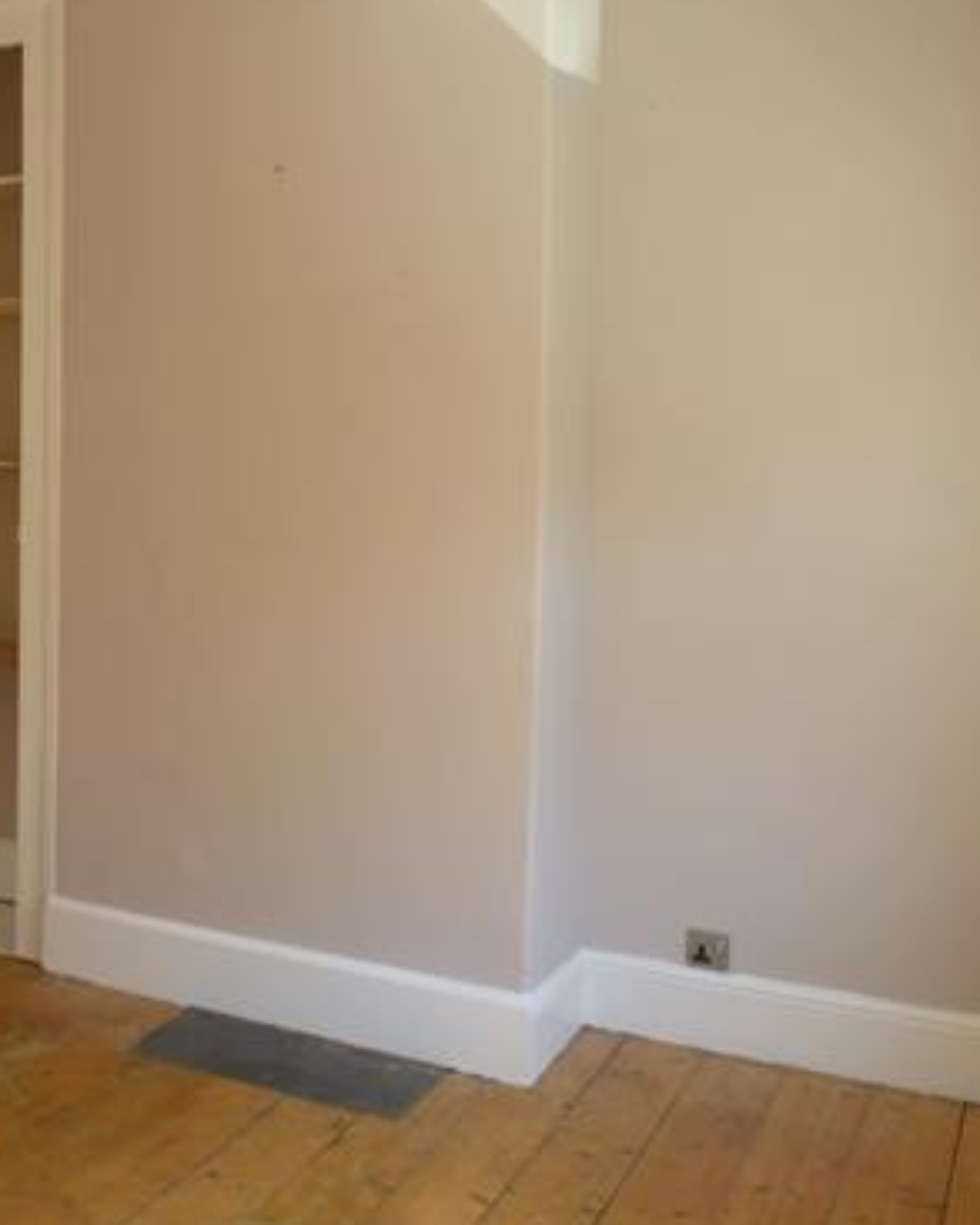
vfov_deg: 44.5
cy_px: 485
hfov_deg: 35.1
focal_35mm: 41
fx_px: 1486
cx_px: 167
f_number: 3.3
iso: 160
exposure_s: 1/60
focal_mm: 4.3
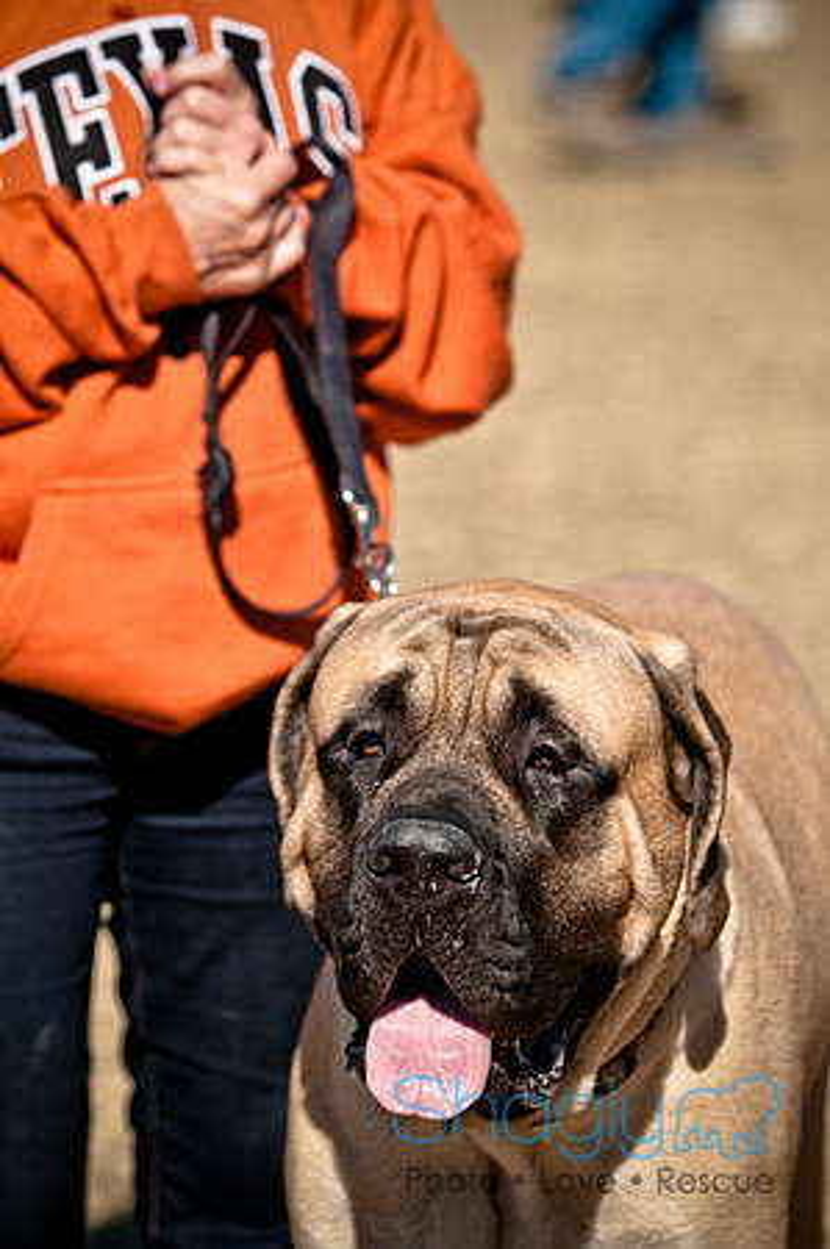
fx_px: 6759
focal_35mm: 195
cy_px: 624
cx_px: 415
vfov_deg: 10.6
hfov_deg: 7.0
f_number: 5
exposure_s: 1/1250
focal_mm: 130
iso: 200
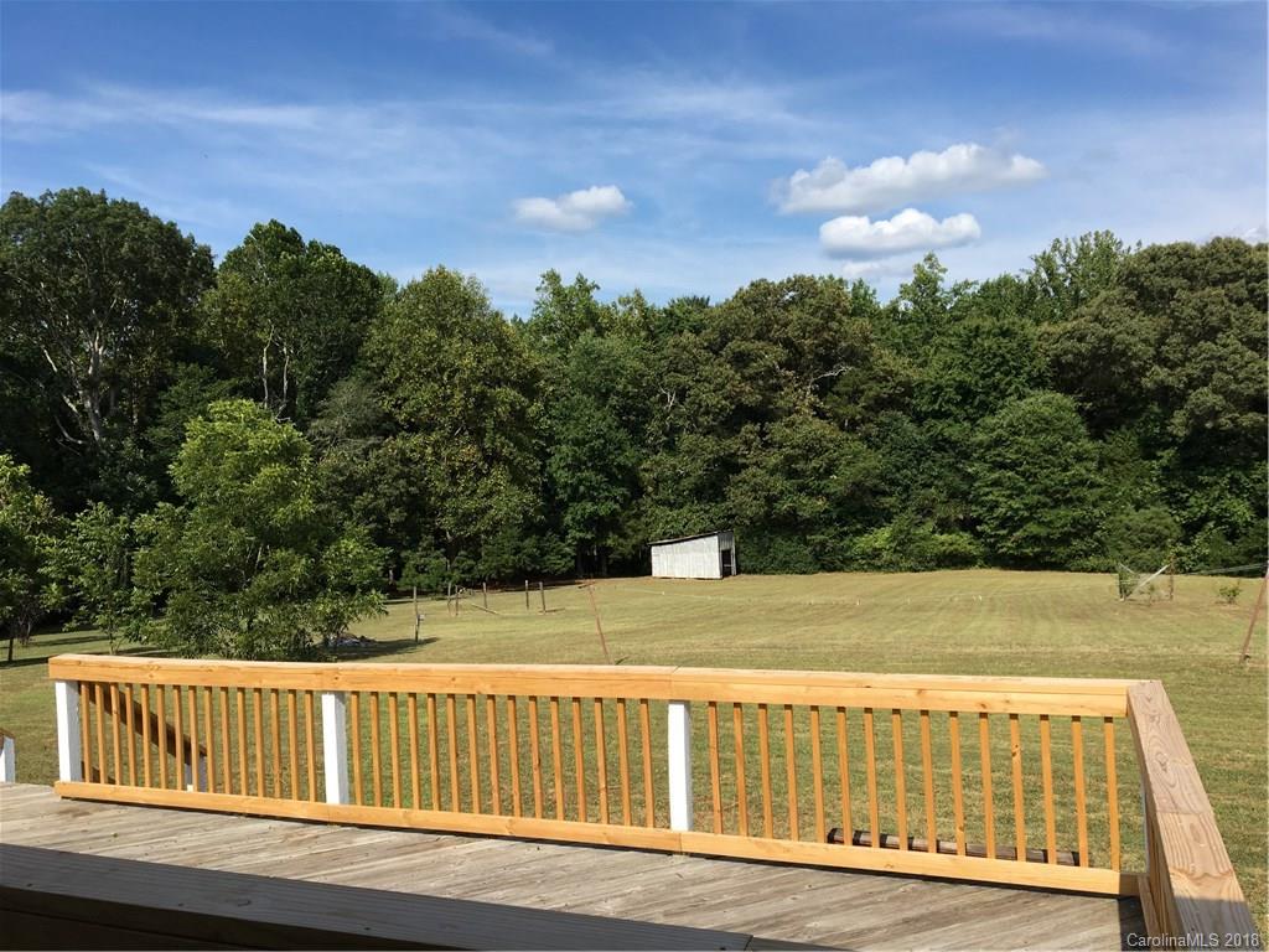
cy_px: 476
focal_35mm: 29
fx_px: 1063
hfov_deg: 61.7
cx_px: 634
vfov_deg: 48.2
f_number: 2.2
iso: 25
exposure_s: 1/1603
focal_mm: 4.15
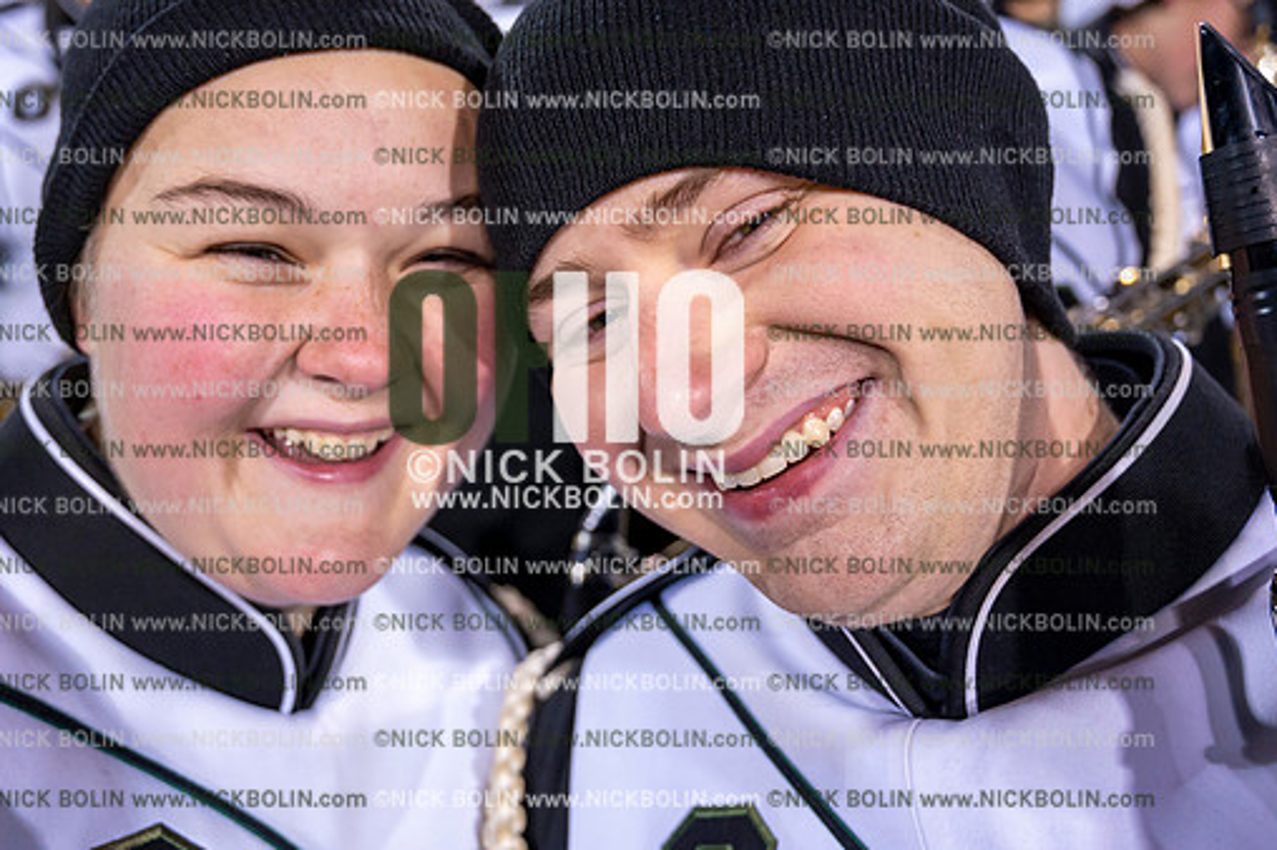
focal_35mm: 36
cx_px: 566
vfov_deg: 36.8
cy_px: 390
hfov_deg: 53.0
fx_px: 1276
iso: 5000
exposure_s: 1/250
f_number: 4.5
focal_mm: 31.5
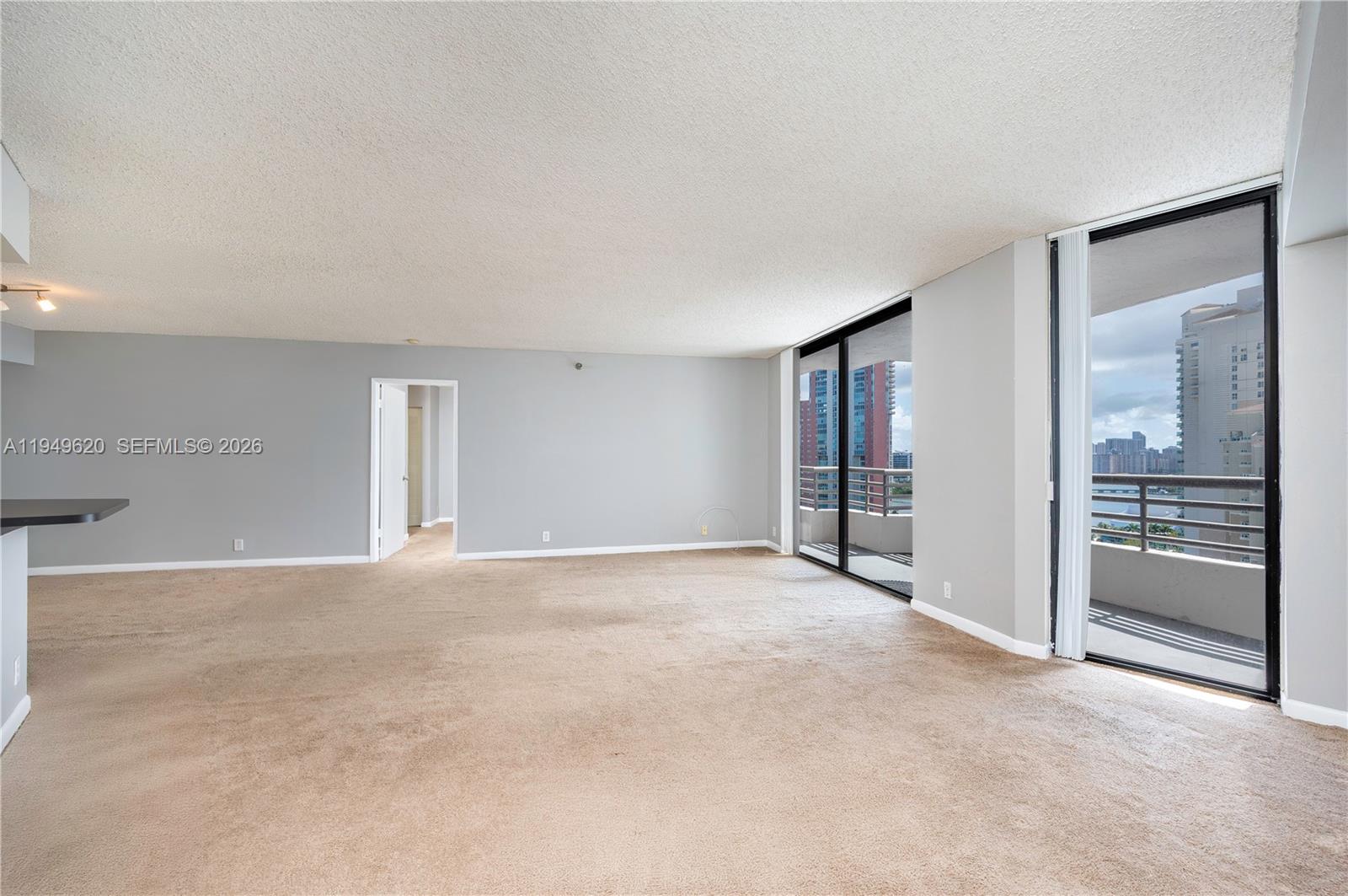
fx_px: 524
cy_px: 448
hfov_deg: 104.3
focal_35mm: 14
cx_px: 674
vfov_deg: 81.1
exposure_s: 1/80
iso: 4000
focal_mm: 14
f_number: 11
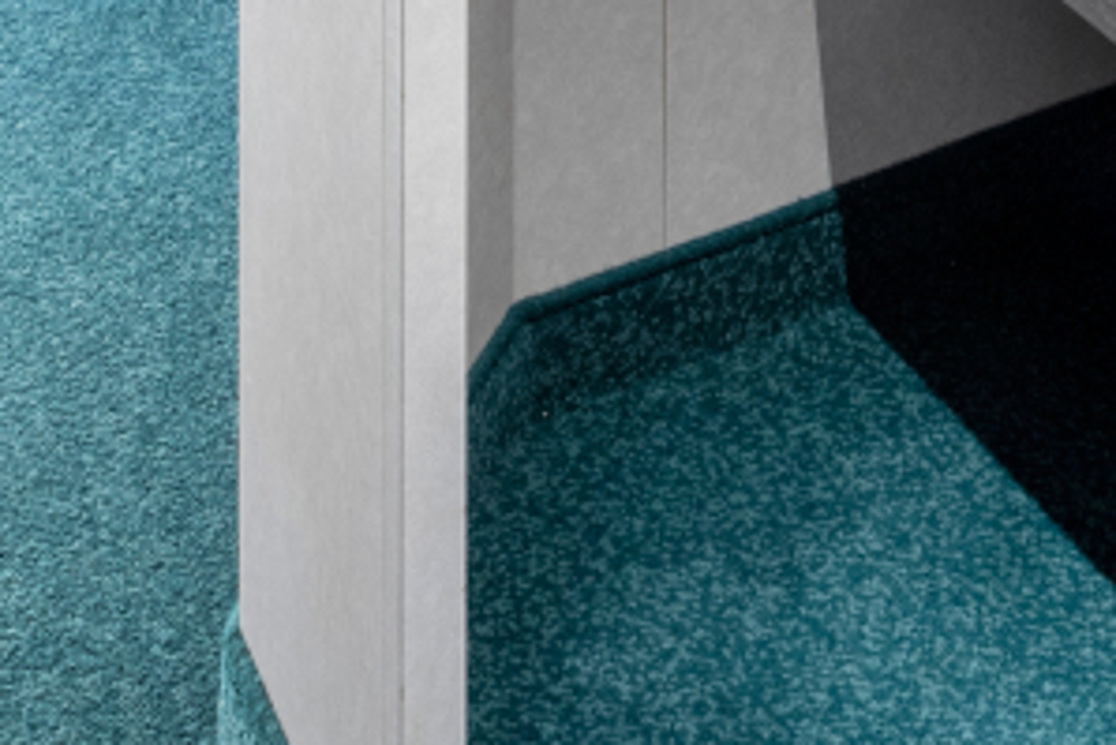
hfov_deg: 21.3
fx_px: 2915
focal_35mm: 94
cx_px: 959
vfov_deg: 10.3
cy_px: -1533
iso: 250
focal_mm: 14
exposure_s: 1/4
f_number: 11
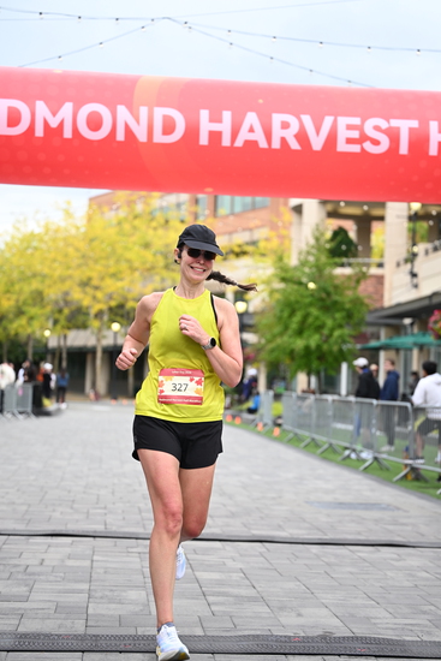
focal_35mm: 70
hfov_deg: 19.5
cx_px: 220
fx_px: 1285
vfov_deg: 28.8
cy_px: 330
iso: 640
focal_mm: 70
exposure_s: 1/1600
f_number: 2.8
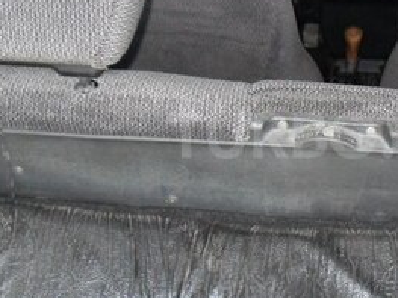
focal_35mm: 88
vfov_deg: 16.8
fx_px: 1011
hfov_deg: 21.9
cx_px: 324
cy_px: 135
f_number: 3
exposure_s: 1/45
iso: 200
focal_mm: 6.3
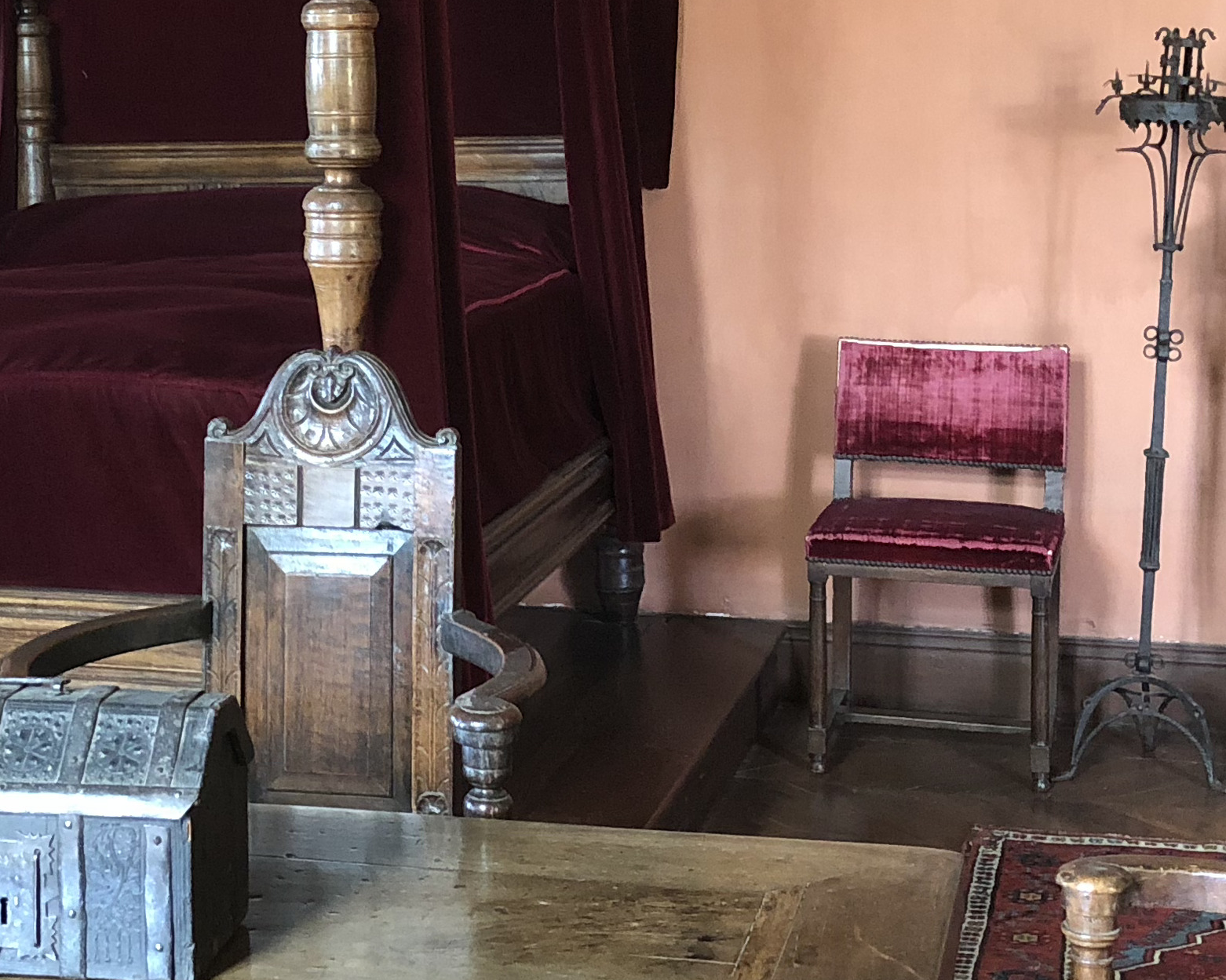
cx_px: 358
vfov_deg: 21.8
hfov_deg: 26.9
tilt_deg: -5.5
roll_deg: +2.1
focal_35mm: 70
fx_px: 2539
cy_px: 332
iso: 100
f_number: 1.8
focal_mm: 4
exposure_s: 1/11
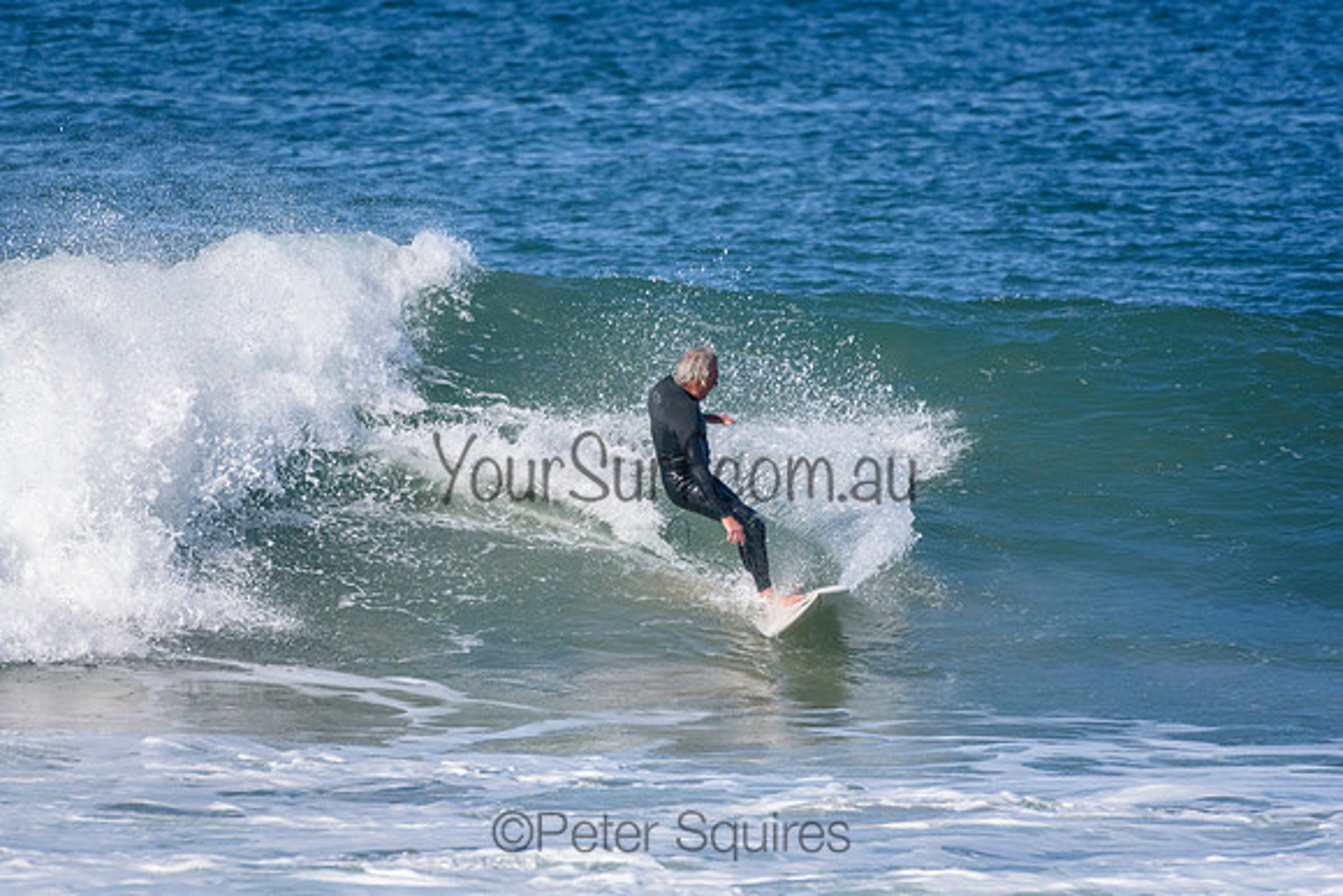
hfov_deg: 2.7
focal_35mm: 750
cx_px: 672
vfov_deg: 1.8
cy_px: 448
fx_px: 27988
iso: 640
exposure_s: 1/4000
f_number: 5.6
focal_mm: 500
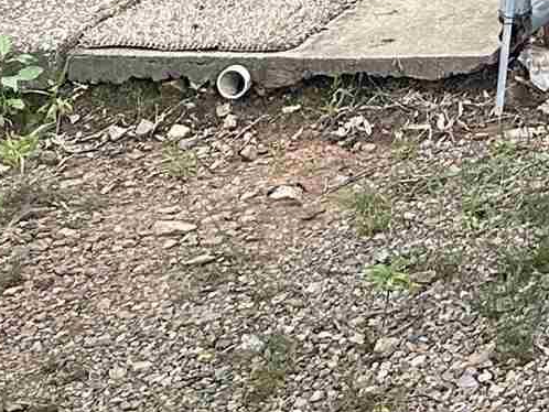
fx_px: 2348
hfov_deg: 11.4
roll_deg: +1.5
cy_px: -828
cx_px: 1256
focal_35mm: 148
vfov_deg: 8.4
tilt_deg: +4.7
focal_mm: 6.86
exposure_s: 1/201
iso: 64
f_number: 1.78
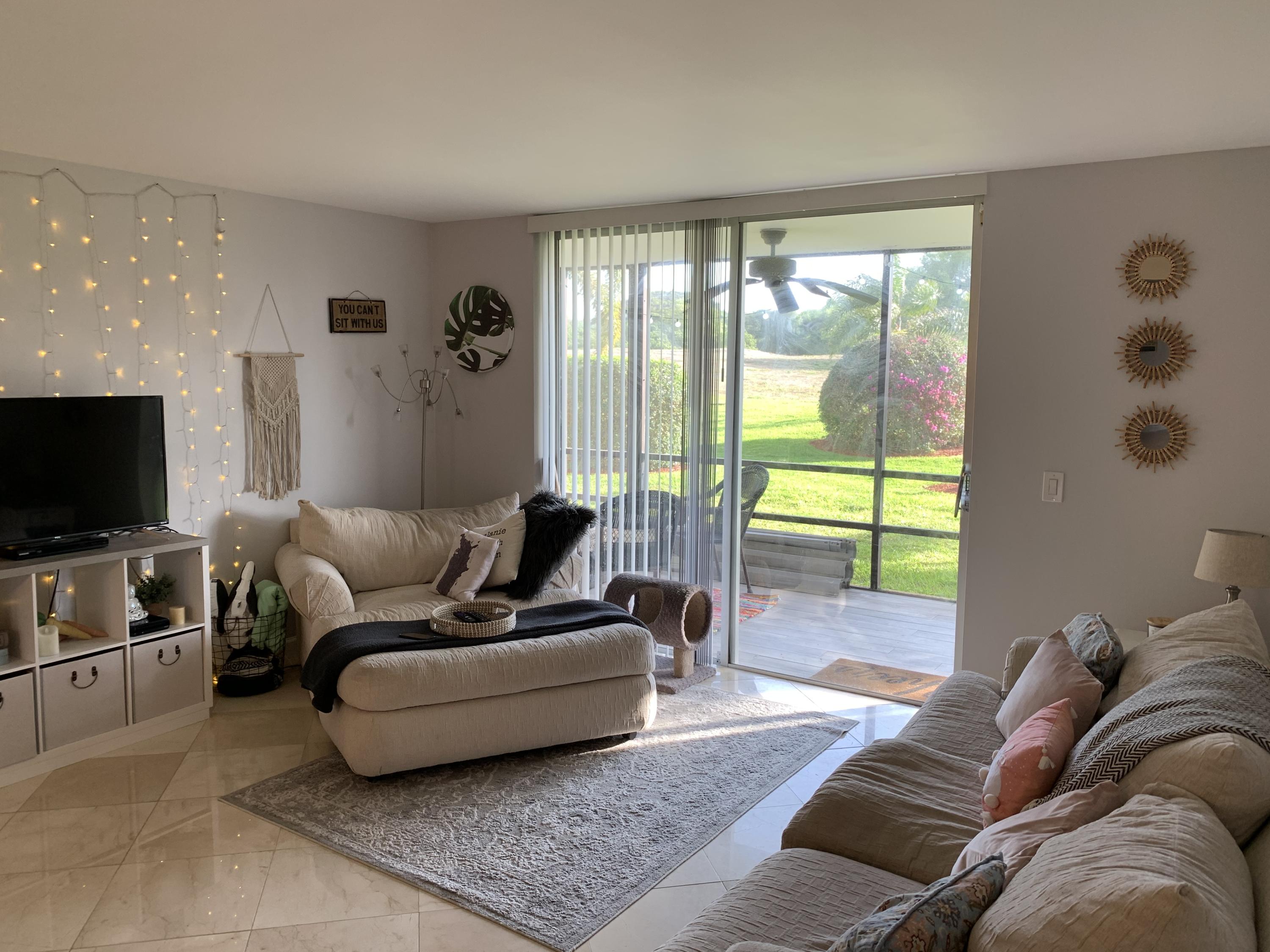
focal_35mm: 26
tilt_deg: -6.0
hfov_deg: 67.3
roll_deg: -0.9
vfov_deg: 53.1
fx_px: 954
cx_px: 635
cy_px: 476
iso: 40
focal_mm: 4.25
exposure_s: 1/120
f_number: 1.8
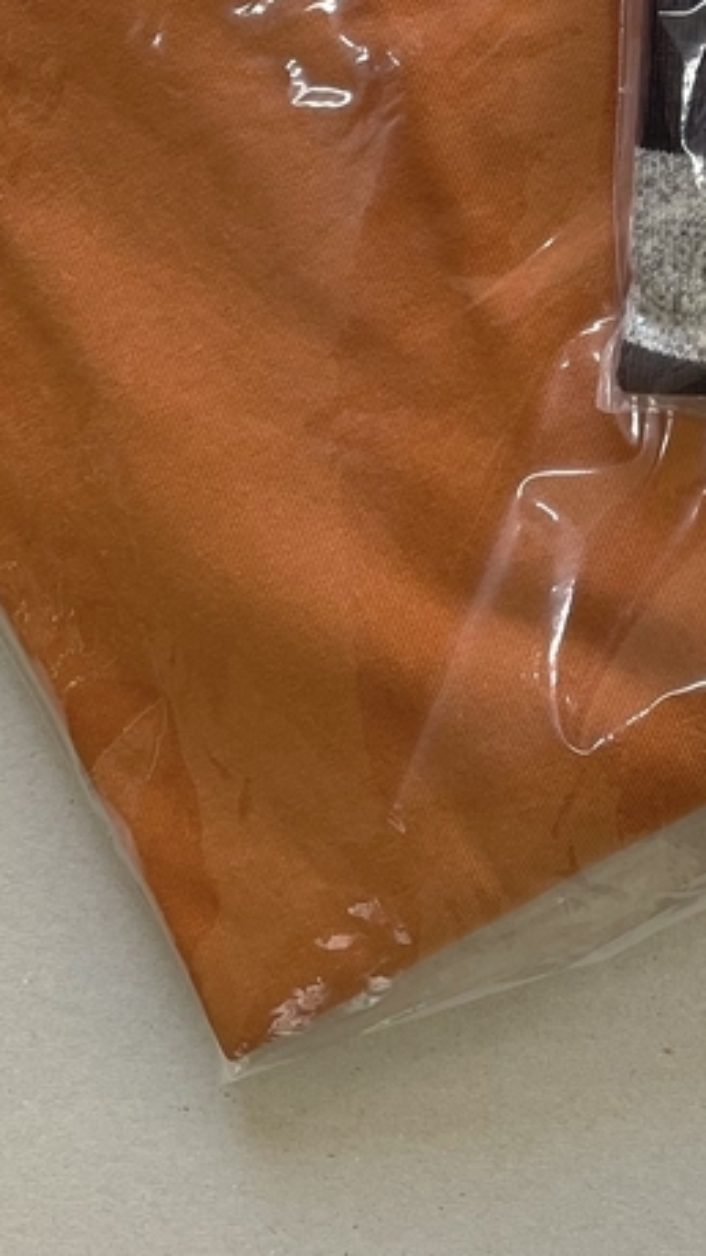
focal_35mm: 74
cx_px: 925
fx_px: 2464
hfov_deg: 15.5
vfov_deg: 25.6
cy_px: -263
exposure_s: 1/148
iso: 32
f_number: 1.6
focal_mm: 4.2
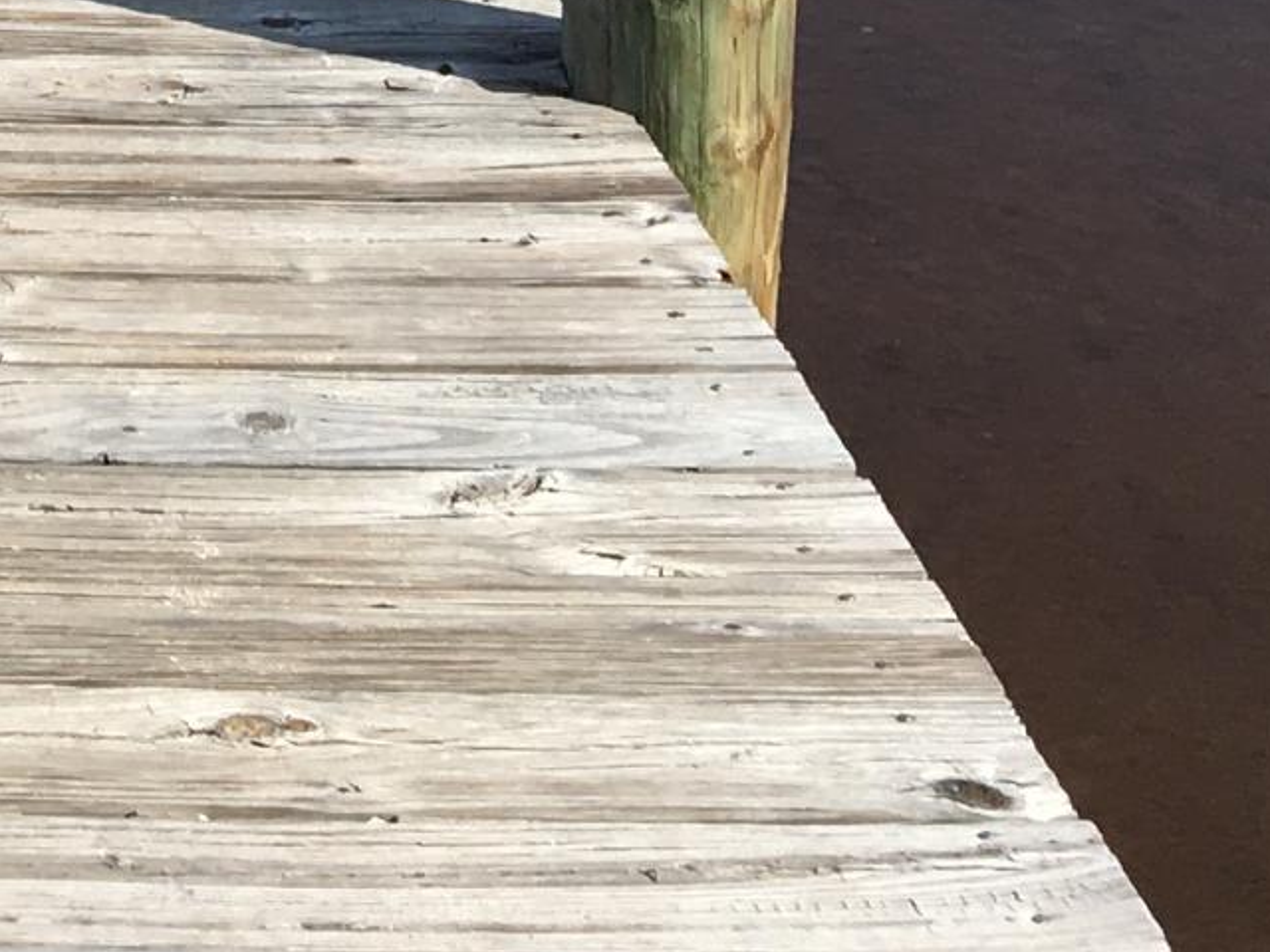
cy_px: -1158
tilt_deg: -9.2
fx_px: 4990
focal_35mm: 136
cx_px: -774
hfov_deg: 13.5
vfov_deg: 9.9
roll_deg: -0.3
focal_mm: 4.15
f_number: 2.2
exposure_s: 1/1672
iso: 25
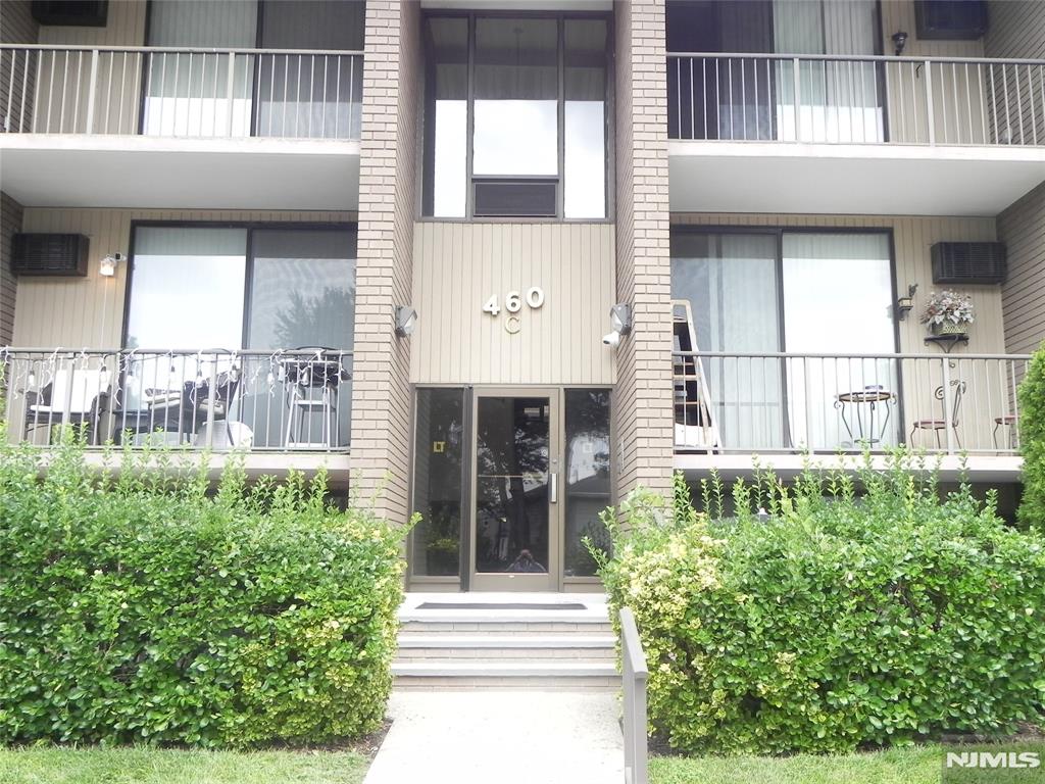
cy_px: 392
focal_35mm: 33
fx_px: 996
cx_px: 522
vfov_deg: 42.9
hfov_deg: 55.4
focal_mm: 5.9
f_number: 4.5
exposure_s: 1/116
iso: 160
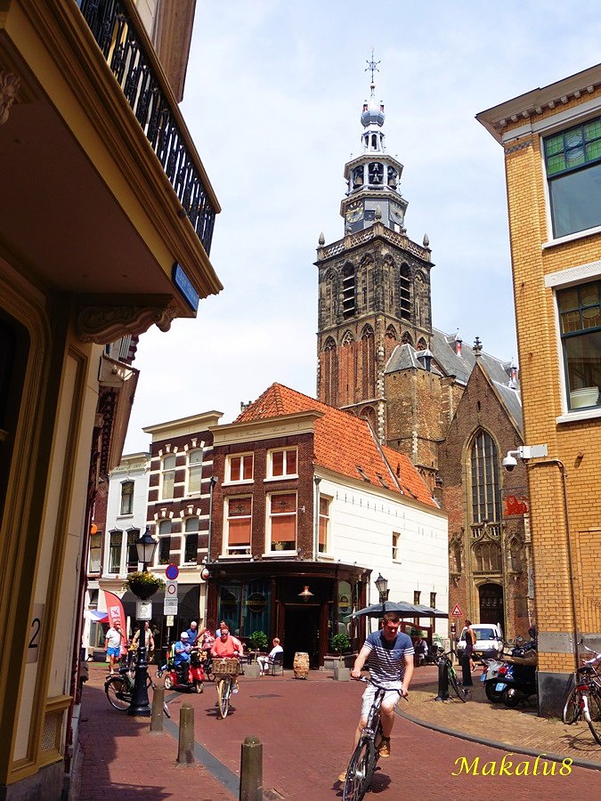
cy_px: 400
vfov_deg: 60.0
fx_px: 694
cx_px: 300
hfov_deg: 46.8
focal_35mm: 30
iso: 100
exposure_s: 1/800
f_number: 4.5
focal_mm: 5.4
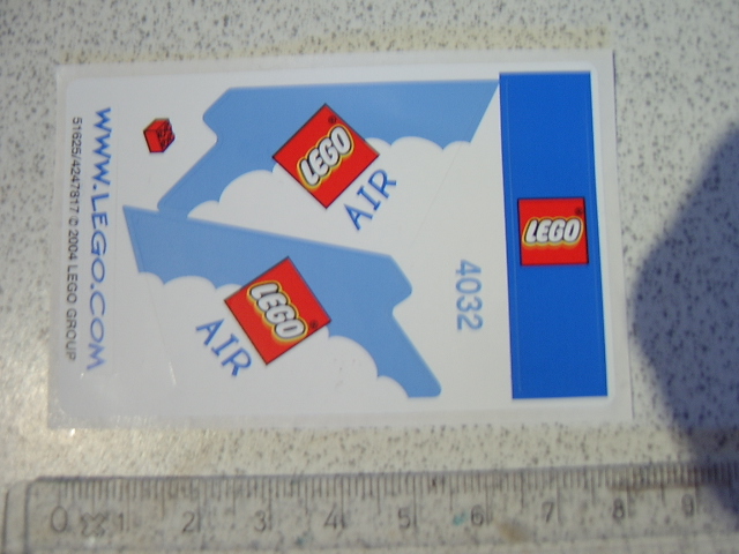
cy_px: 277
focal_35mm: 31
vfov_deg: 45.4
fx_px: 662
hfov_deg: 58.4
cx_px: 370
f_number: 2.7
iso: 100
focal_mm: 8.13
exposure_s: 1/19
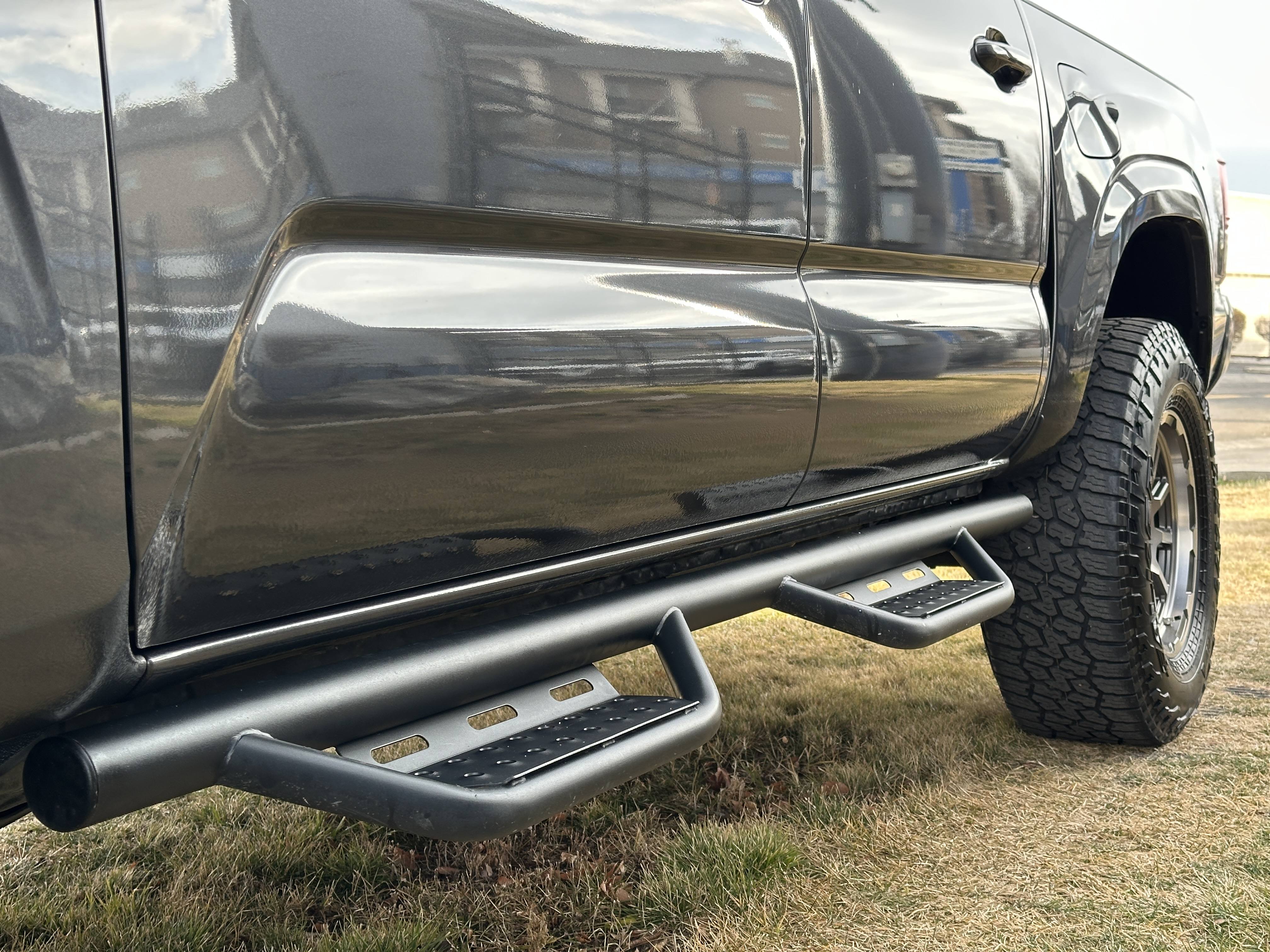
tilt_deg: -4.5
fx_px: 1761
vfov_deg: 30.3
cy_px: 476
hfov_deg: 39.7
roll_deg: -0.1
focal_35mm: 48
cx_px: 635
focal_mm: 6.86
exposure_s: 1/172
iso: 64
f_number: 1.78
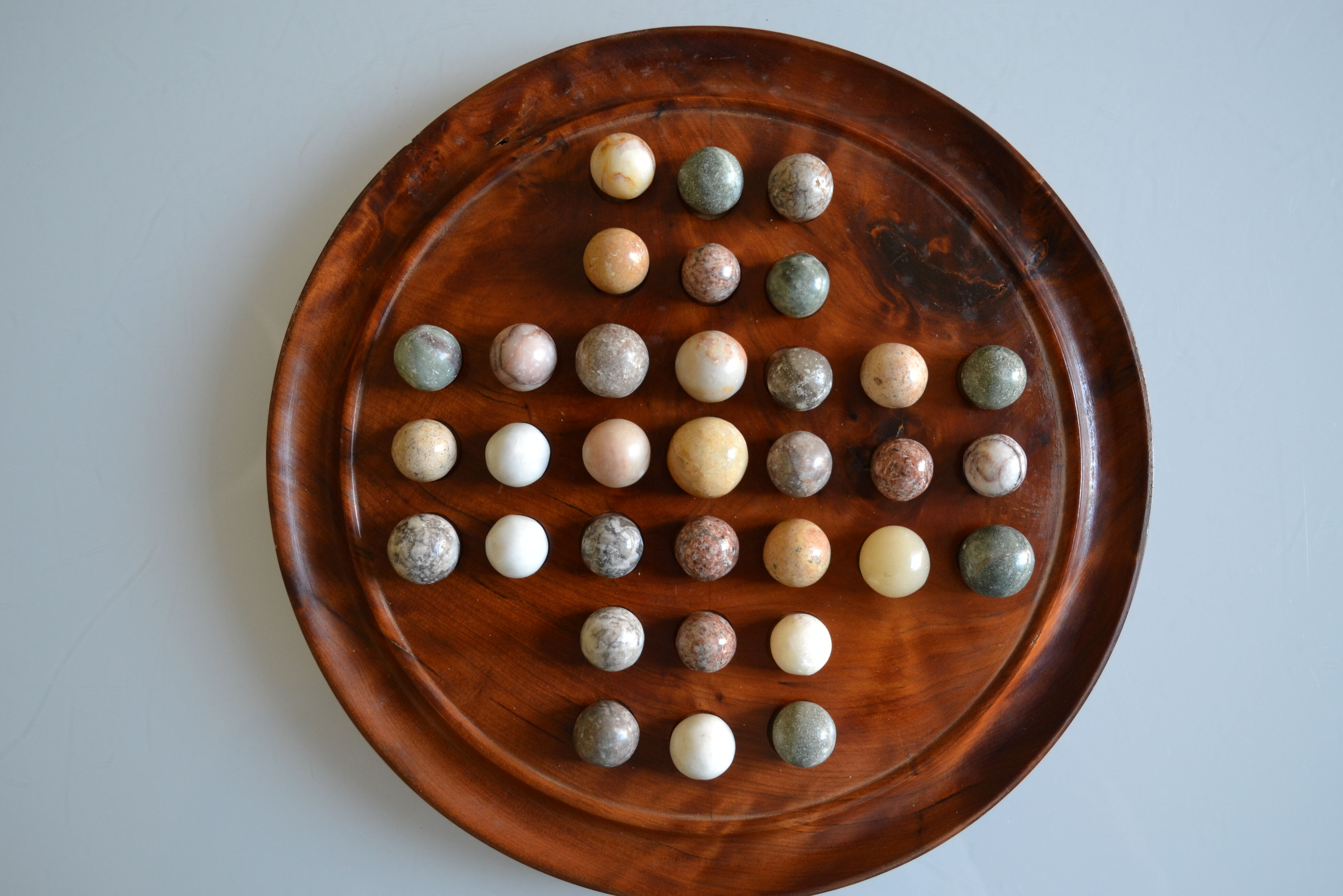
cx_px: 713
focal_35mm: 30
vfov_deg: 43.6
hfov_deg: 61.9
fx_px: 1119
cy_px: 448
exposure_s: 1/25
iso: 400
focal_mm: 18
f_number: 3.5
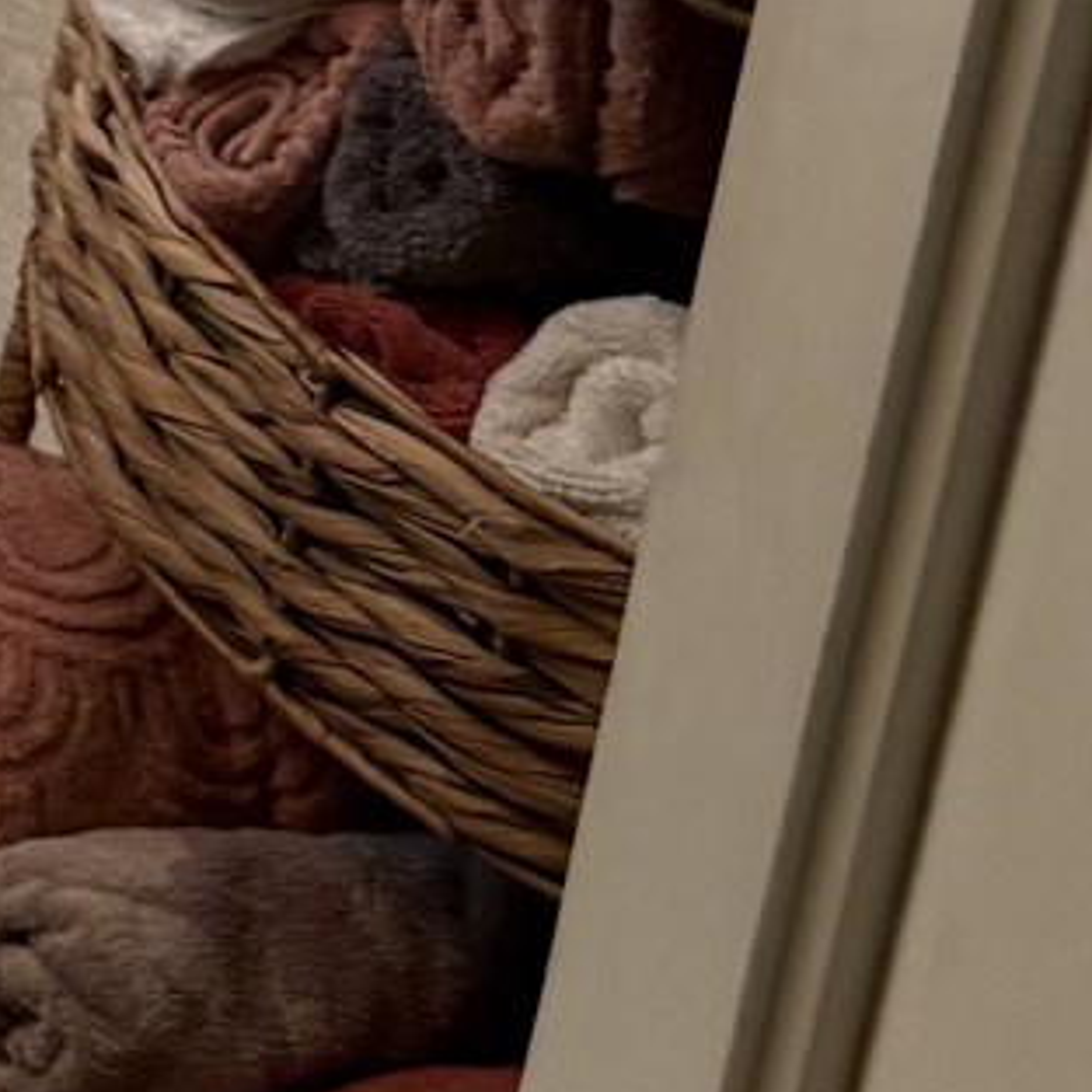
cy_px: -1406
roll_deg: -3.2
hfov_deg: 9.7
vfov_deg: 10.0
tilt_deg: -20.2
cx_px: -1696
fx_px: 5568
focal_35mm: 156
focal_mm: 6.76
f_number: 1.78
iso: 125
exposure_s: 1/232
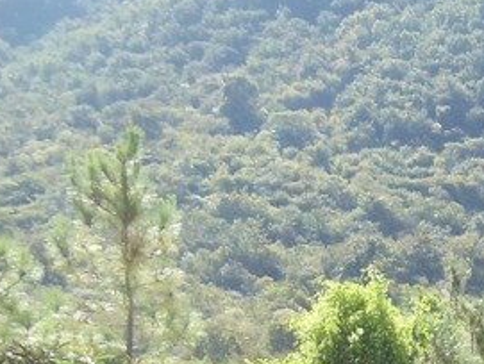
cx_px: 747
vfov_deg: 8.6
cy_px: 635
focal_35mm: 166
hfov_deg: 11.4
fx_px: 2324
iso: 80
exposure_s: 1/250
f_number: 3.5
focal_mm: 6
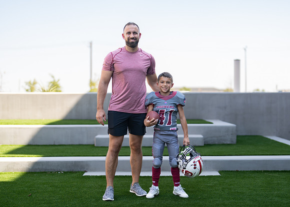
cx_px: 155
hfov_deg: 33.5
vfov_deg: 24.3
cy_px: 115
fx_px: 481
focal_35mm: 58
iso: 100
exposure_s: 1/2000
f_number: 1.2
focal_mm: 50
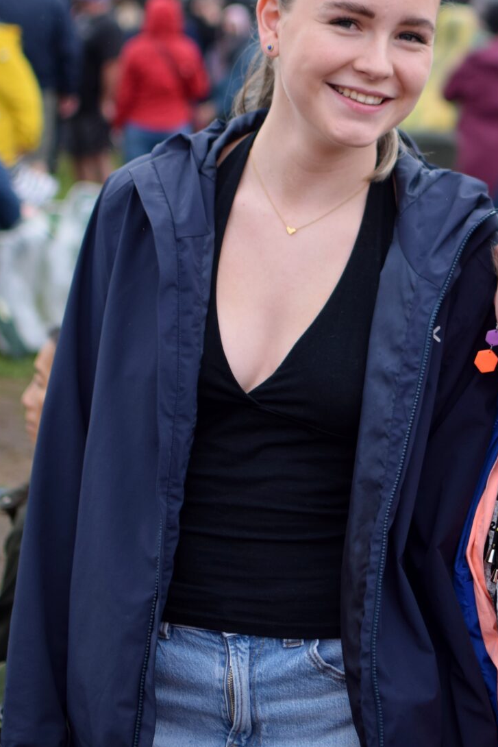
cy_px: 245
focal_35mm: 104
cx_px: 440
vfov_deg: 19.6
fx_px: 2157
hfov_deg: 13.1
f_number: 1.8
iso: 100
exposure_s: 1/1000
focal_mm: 35
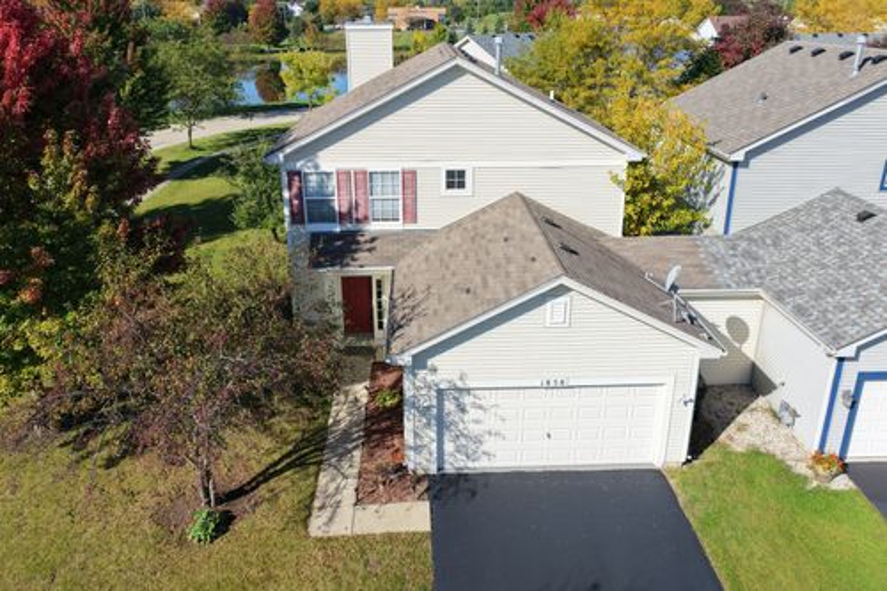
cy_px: 296
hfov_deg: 65.5
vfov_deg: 46.4
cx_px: 444
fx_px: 690
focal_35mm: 28
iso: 100
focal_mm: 14.45
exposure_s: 1/800
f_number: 2.8
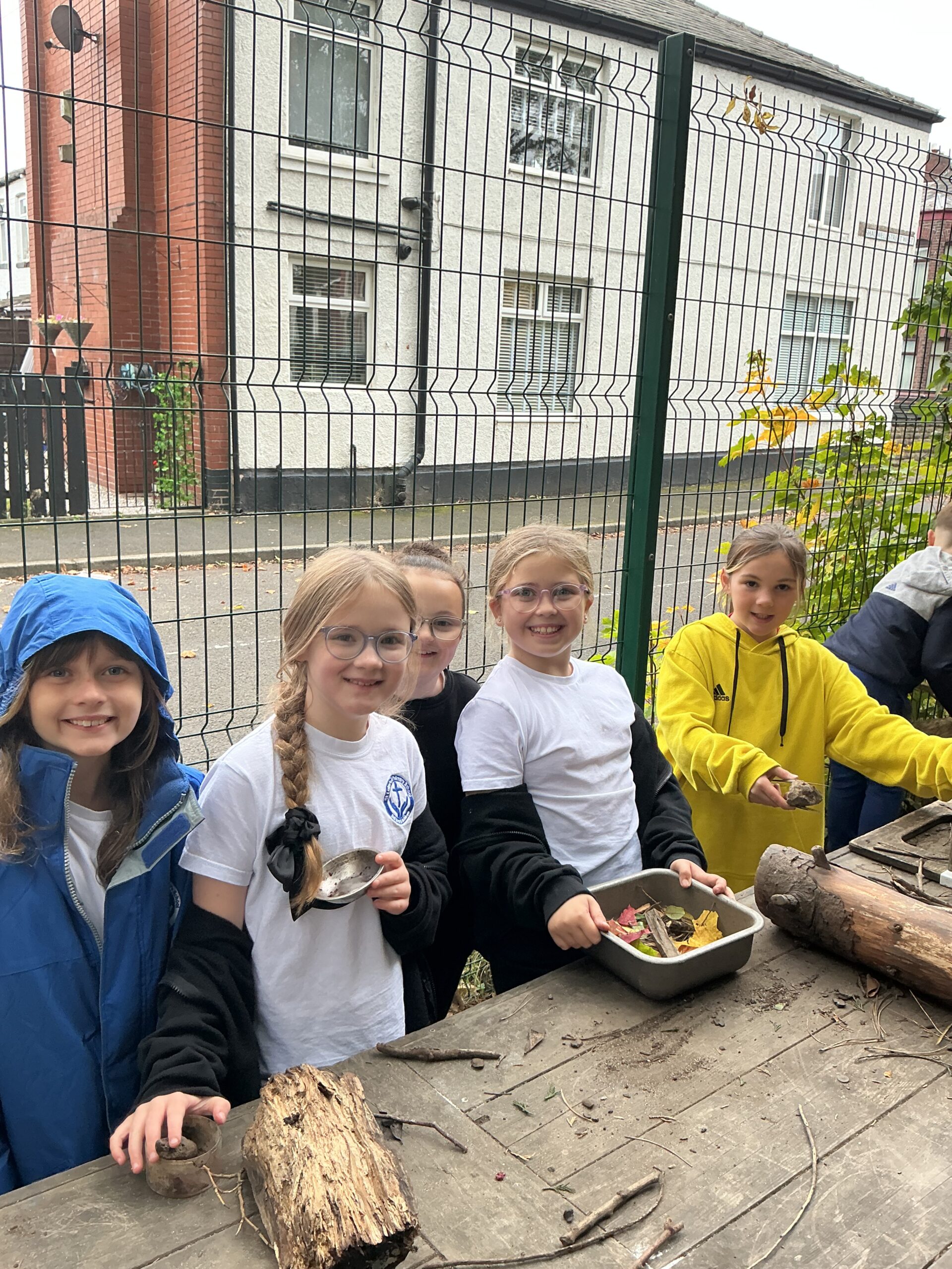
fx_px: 1063
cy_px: 634
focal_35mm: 29
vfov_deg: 61.7
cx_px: 476
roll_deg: -2.0
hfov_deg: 48.2
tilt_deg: -14.1
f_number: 1.8
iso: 40
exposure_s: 1/100
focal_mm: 3
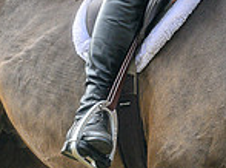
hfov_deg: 3.5
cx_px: 389
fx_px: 3726
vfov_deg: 2.6
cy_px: -167
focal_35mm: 573
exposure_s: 1/1000
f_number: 3.5
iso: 640
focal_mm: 125
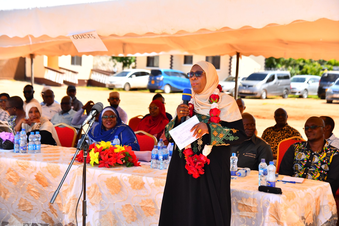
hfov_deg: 30.5
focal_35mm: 66
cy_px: 113
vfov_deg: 20.6
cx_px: 170
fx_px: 621
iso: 1000
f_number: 4.5
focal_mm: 66
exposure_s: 1/3200
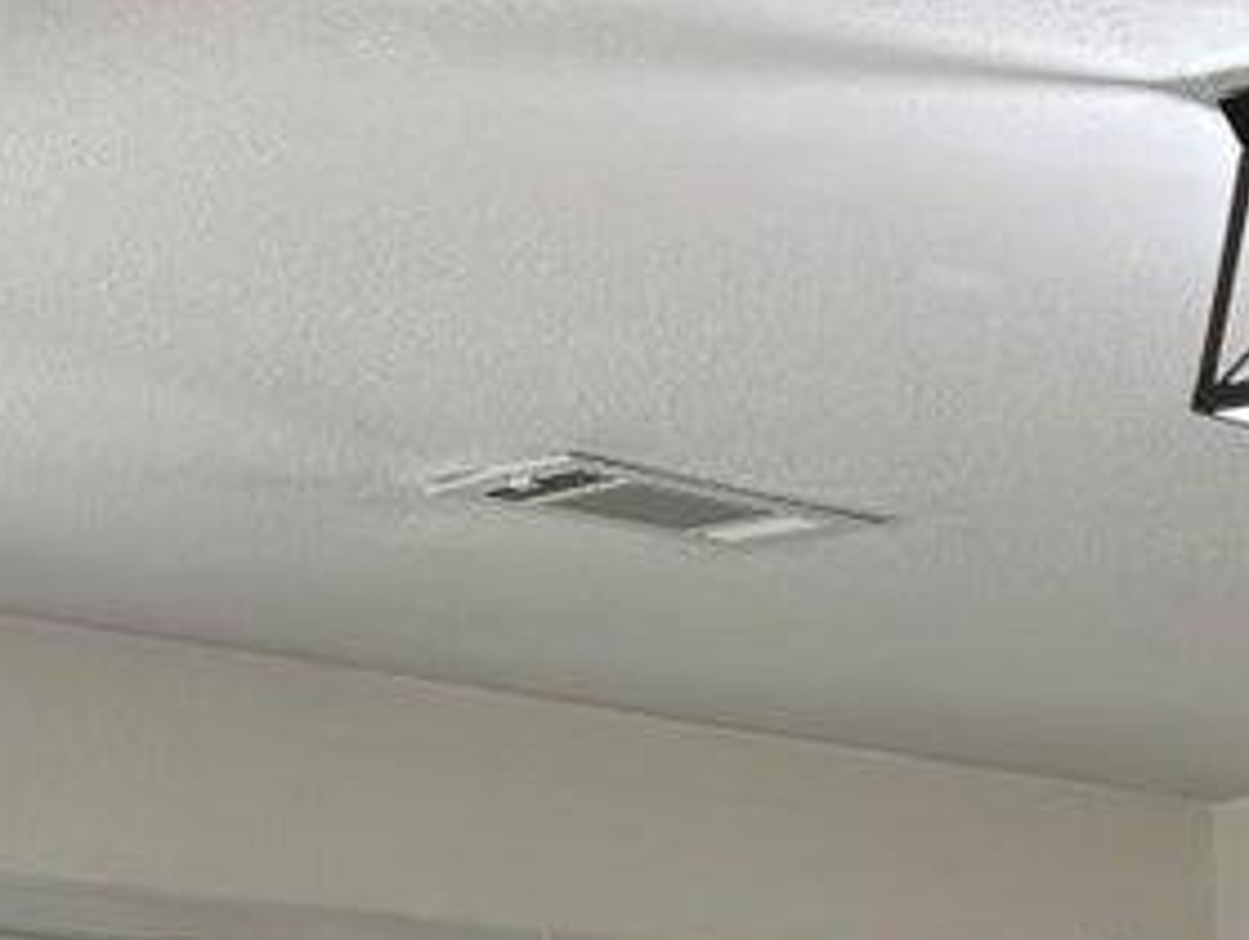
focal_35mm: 127
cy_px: 1925
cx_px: 2590
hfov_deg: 13.2
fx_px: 4588
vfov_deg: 10.6
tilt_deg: -4.8
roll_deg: +0.3
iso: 80
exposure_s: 1/60
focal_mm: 5.96
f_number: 1.6
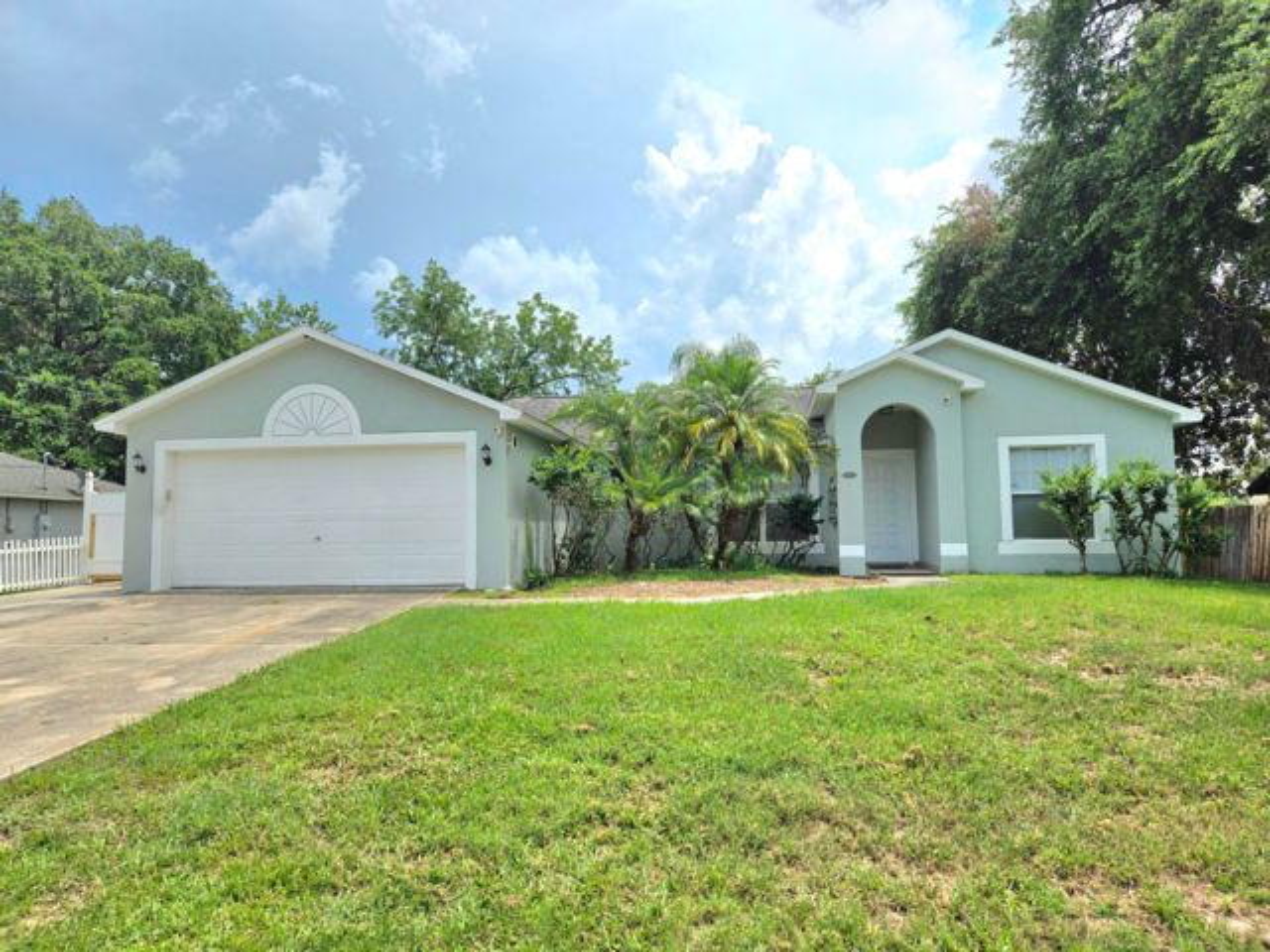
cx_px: 635
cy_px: 476
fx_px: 844
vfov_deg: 58.9
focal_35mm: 23
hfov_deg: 73.9
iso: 25
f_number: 1.8
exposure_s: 1/2500
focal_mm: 5.4
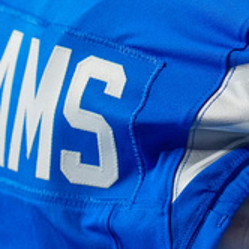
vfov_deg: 0.8
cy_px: -135
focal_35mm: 2091
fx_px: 17017
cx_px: 447
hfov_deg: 0.8
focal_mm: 400
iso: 2500
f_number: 2.8
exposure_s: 1/2000
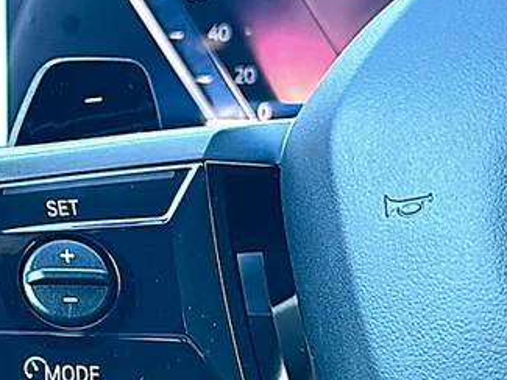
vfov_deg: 14.9
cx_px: 66
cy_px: 267
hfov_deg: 19.5
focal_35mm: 99
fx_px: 1451
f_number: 1.78
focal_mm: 6.86
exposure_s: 1/77
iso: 64
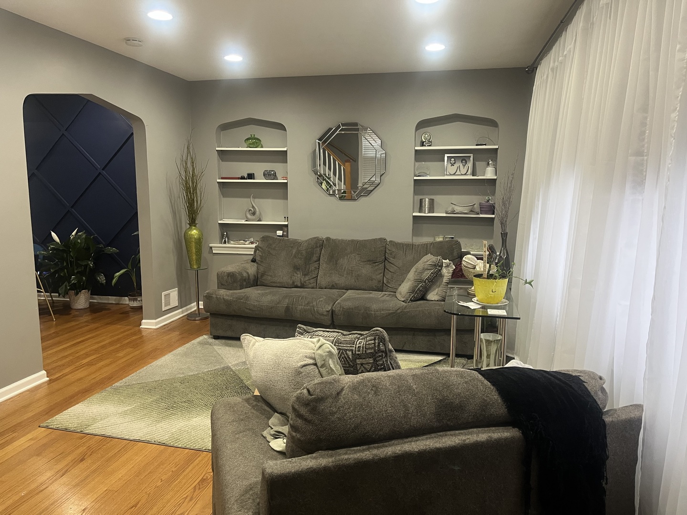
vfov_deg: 53.1
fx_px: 516
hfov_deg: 67.3
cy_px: 258
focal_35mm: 26
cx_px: 344
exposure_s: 1/60
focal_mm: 5.1
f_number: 1.6
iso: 200
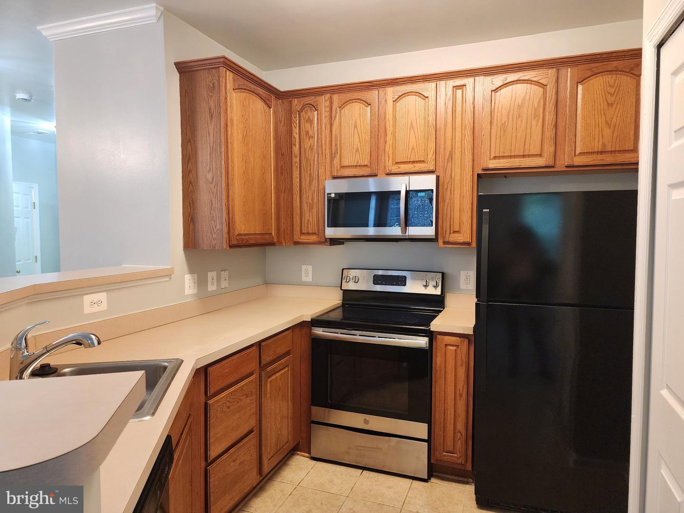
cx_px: 342
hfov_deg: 73.9
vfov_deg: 58.9
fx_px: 454
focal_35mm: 23
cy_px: 256
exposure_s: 1/120
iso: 500
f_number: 1.8
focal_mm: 6.4
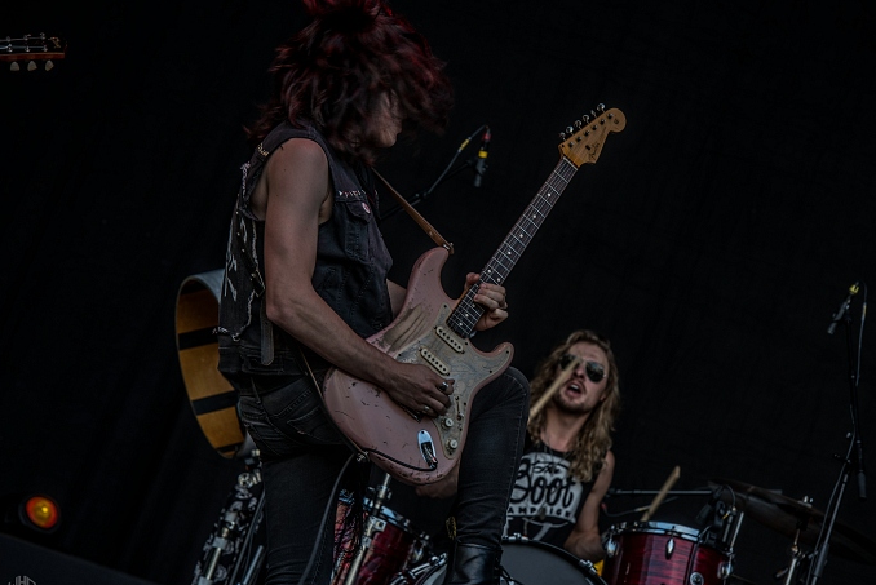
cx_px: 464
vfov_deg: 8.1
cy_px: 305
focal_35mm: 170
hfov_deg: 12.1
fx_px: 4139
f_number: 6.3
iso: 125
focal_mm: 160
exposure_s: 1/100
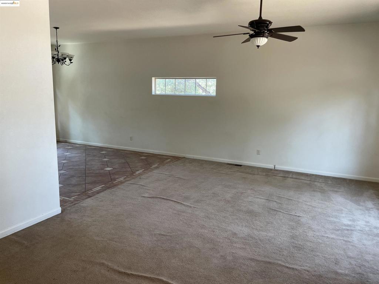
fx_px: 285
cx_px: 190
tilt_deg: -10.4
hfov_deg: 67.3
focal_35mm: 26
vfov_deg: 53.1
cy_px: 142
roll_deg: -1.5
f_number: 1.6
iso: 125
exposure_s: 1/120
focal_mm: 4.2
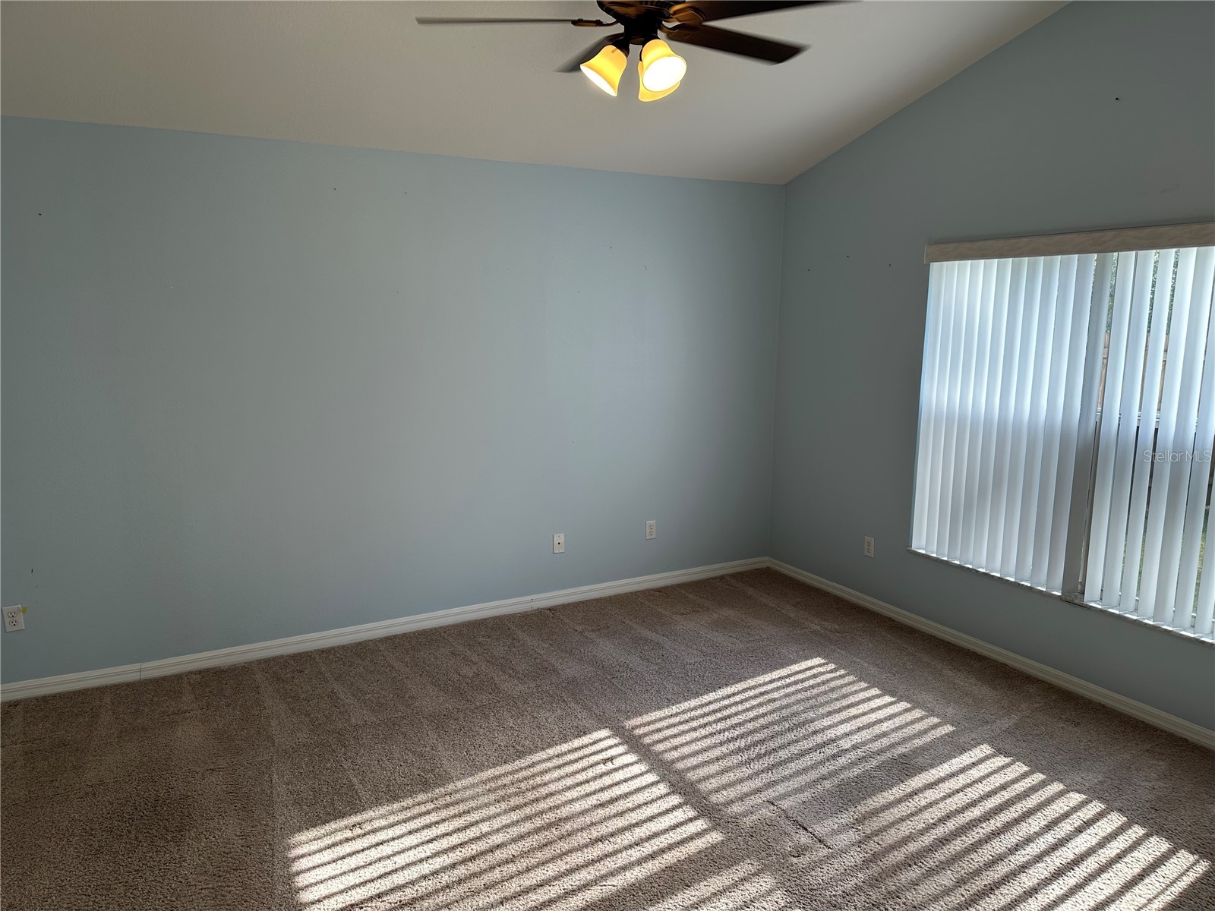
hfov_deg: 71.6
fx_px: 842
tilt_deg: -10.8
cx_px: 608
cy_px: 456
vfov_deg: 56.8
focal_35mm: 24
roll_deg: +0.0
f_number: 1.78
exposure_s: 1/148
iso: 64
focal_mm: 6.86
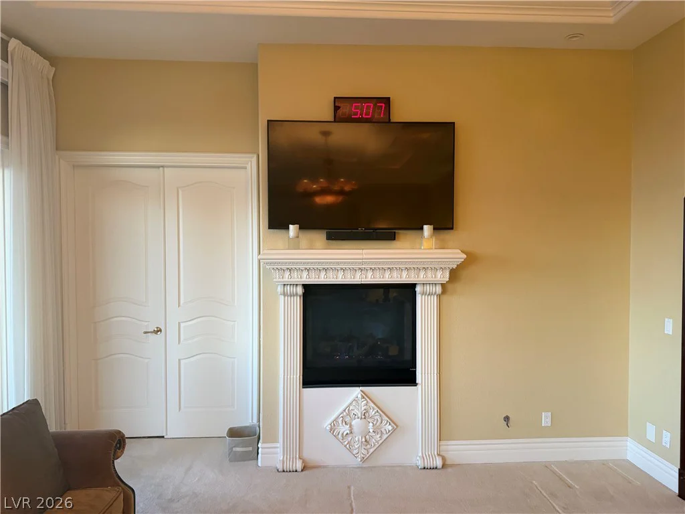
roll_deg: +0.2
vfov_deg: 56.8
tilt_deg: -1.5
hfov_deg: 71.6
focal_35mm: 24
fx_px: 475
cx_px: 342
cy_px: 257
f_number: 1.78
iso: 400
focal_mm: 6.76
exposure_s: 1/60
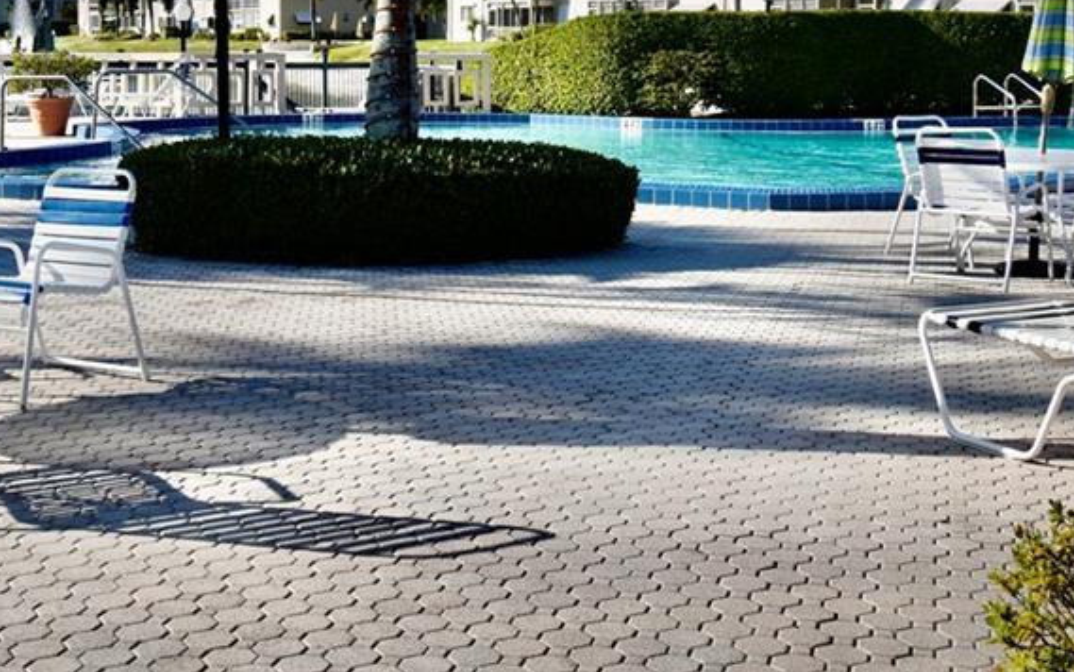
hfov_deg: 36.6
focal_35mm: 55
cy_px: 109
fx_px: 1610
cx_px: 370
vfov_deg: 23.1
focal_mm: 20
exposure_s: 1/320
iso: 100
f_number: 8
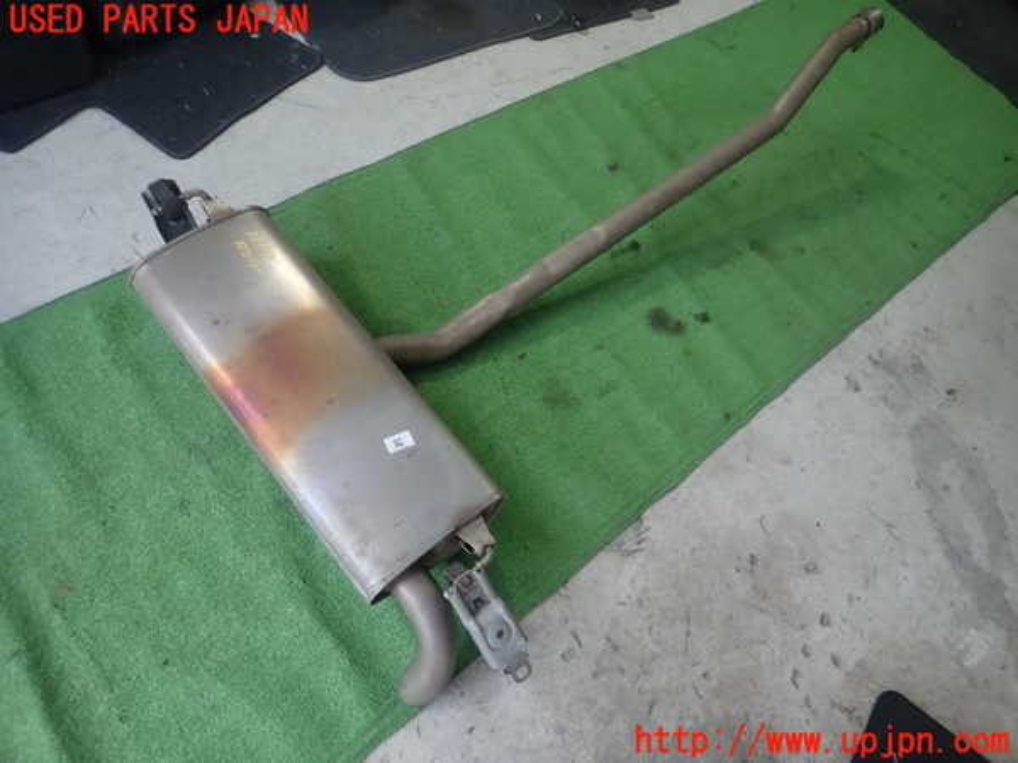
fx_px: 735
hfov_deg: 69.4
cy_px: 382
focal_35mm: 25
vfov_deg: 54.9
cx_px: 509
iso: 100
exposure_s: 1/80
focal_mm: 4.5
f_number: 2
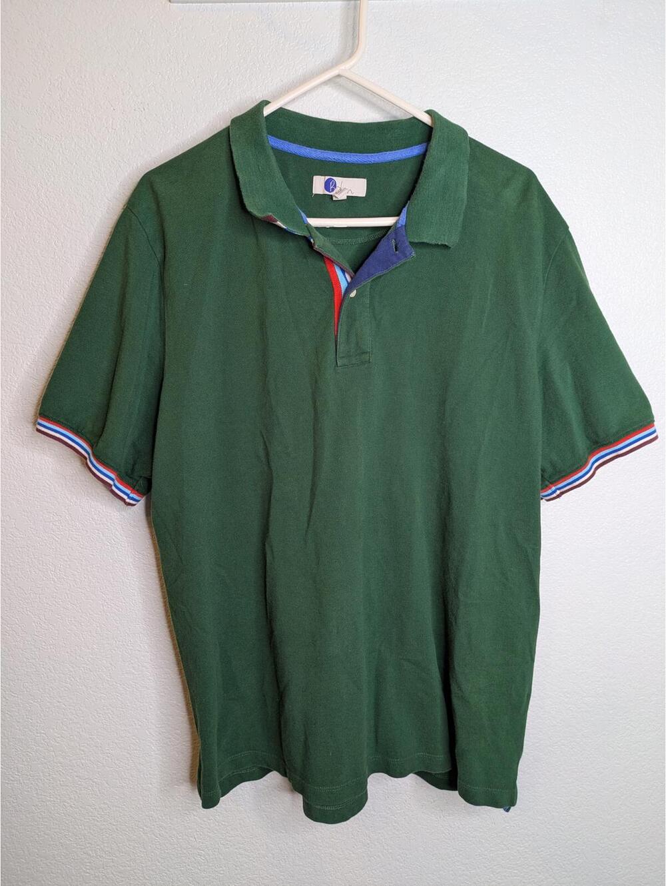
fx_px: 640
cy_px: 443
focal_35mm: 25
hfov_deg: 55.0
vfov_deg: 69.3
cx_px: 333
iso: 45
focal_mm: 5.43
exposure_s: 1/30
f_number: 1.89
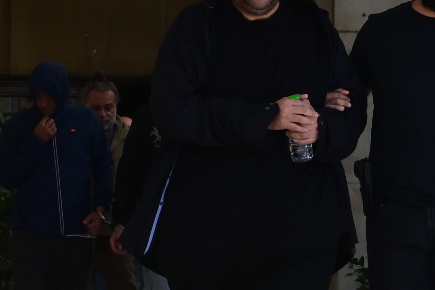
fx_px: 798
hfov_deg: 30.0
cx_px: 322
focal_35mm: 66
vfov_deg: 20.4
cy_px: 66
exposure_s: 1/800
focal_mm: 28
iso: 1000
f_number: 7.1
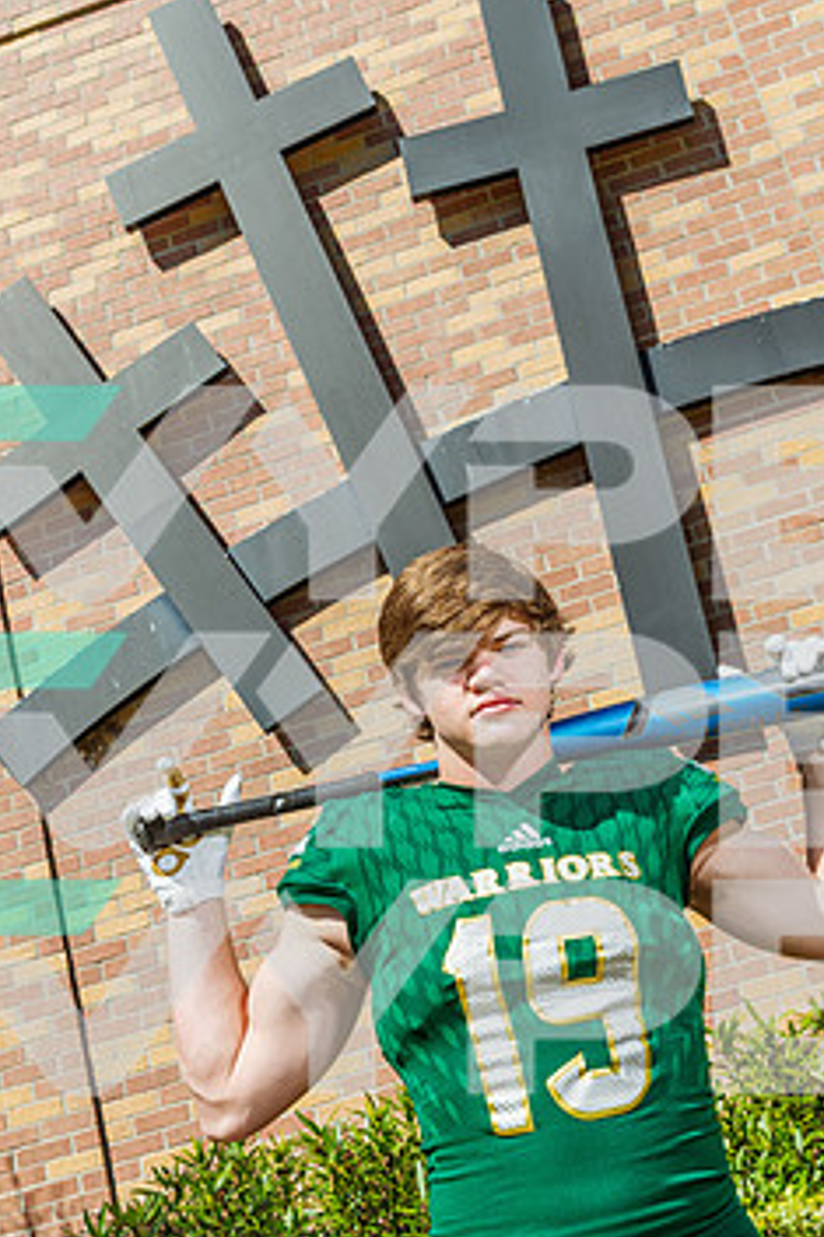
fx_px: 1753
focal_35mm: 51
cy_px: 743
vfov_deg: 38.7
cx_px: 435
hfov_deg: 26.5
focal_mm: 40
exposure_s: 1/125
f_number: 11
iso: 100
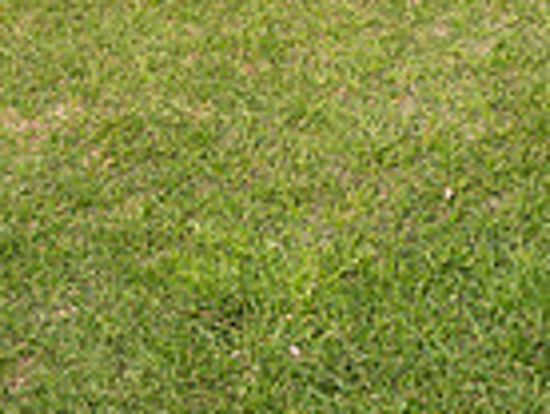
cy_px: -462
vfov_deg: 9.5
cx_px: -44
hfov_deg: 13.4
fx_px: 2292
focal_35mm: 144
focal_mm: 46
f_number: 9
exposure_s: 1/250
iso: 160
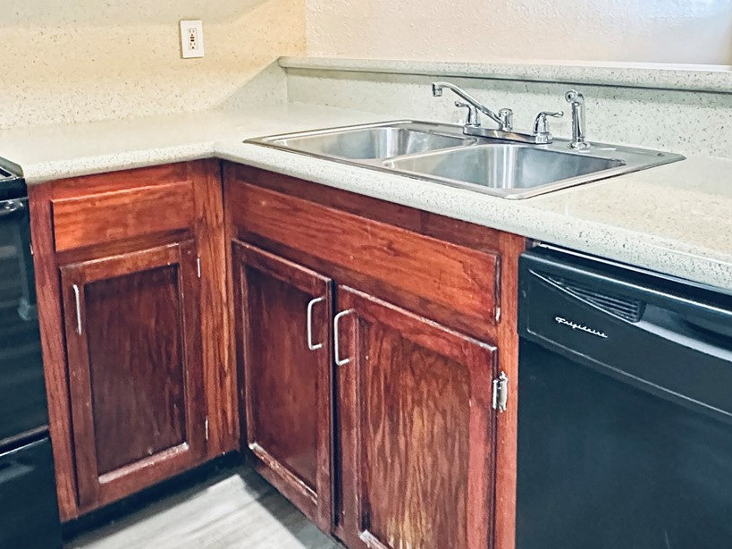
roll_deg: +0.5
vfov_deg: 39.8
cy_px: 155
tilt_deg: -9.6
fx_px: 740
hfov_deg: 52.6
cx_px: 366
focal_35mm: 35
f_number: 2.2
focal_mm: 2.22
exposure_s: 1/30
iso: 1600
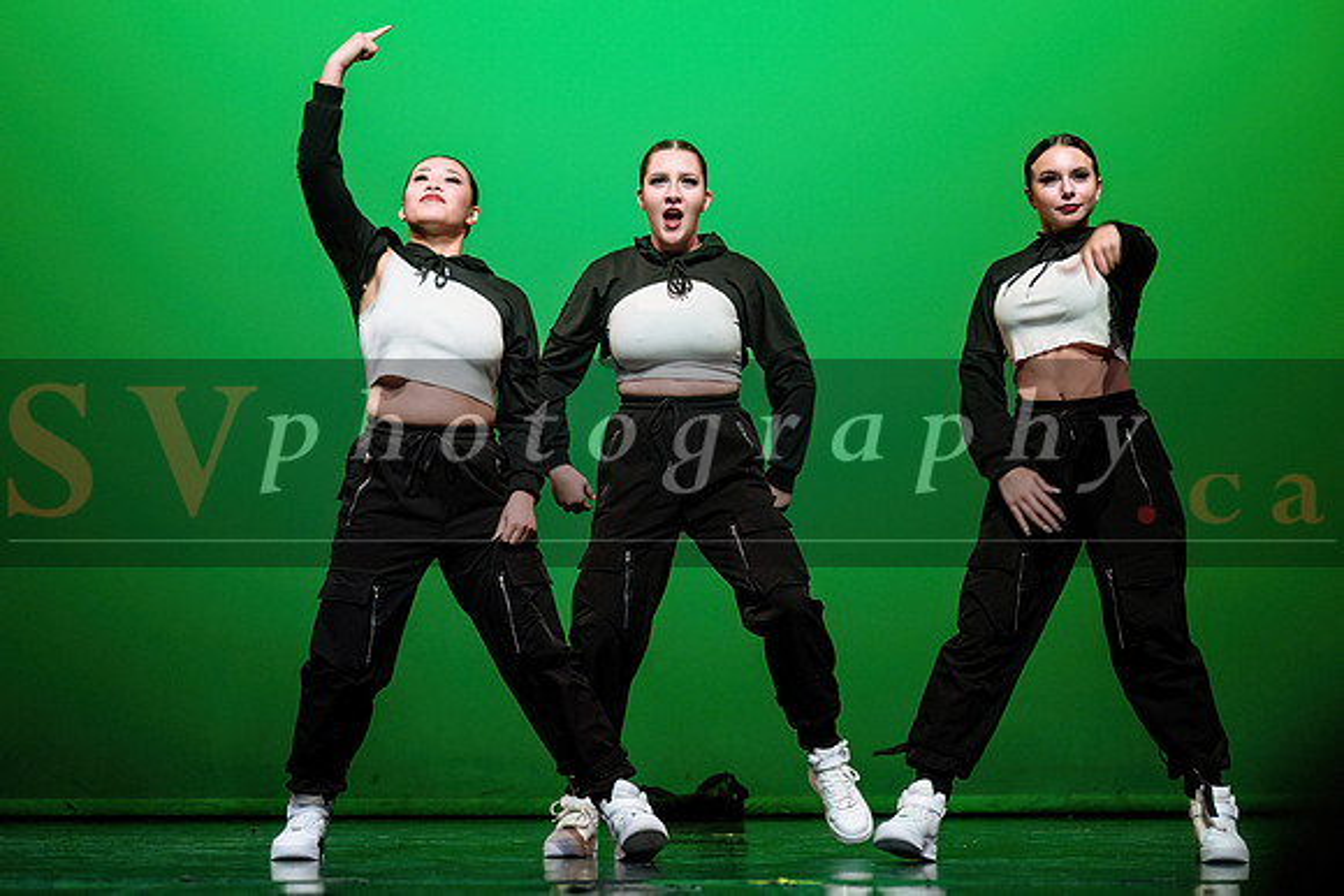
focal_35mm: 75
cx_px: 639
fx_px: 2819
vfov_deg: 18.1
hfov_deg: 26.8
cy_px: 460
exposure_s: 1/270
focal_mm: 62
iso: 2000
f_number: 2.8
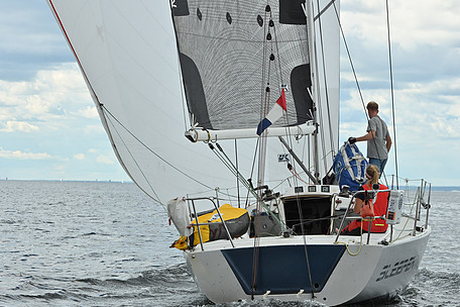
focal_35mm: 117
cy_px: 170
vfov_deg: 11.7
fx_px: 1495
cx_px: 220
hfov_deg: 17.5
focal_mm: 92
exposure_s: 1/800
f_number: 8
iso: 250
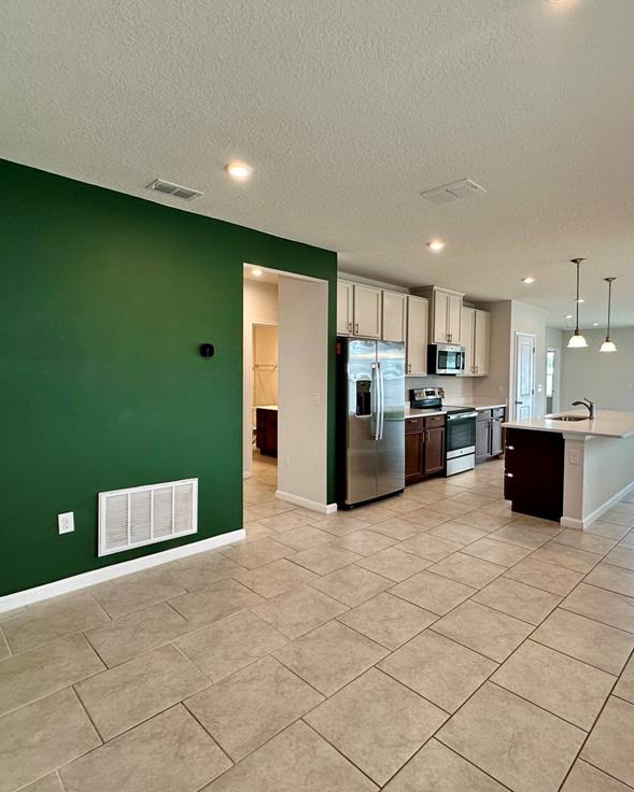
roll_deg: -0.3
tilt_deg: -2.3
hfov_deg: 70.4
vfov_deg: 83.3
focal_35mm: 19
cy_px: 388
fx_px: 446
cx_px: 369
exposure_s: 1/120
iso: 160
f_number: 2.2
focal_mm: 2.22
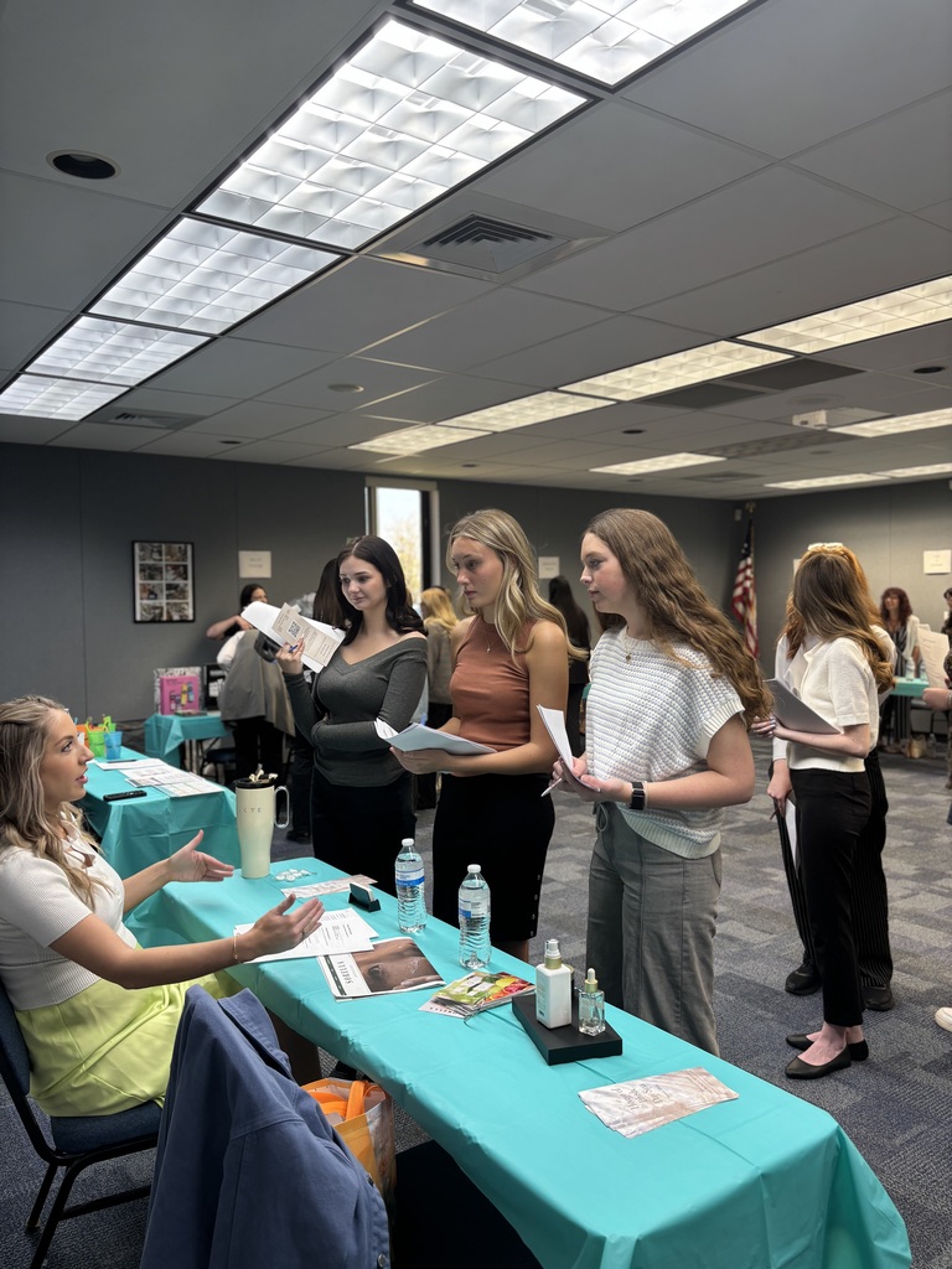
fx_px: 953
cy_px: 634
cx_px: 476
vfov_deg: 67.3
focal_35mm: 26
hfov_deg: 53.1
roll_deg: +0.7
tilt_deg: -2.8
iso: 80
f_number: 1.6
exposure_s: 1/65
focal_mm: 5.96
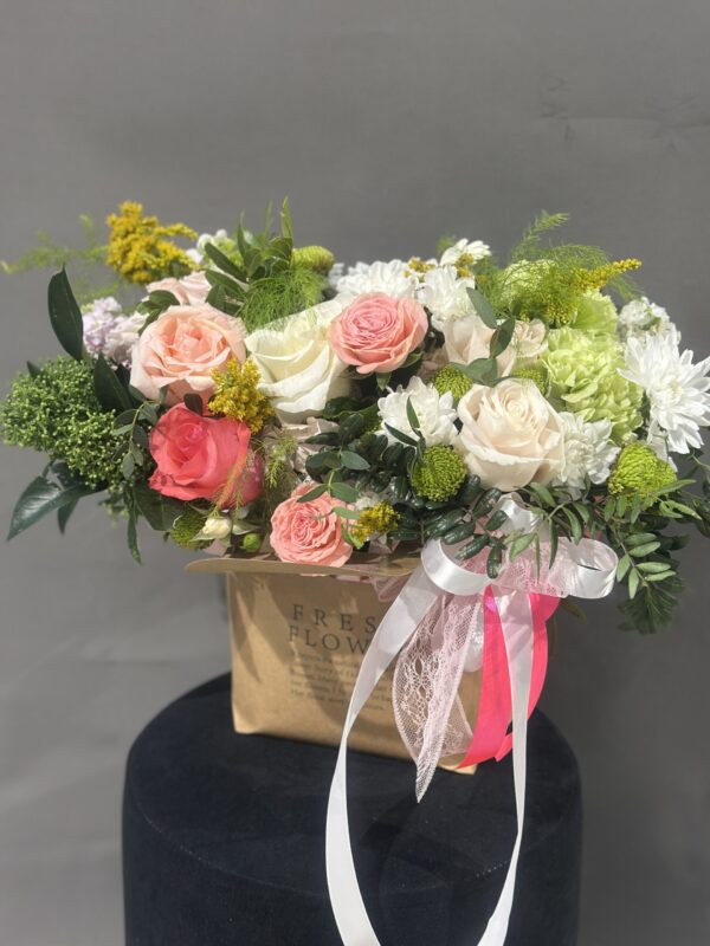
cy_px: 473
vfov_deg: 39.7
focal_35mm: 48
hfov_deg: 30.3
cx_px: 355
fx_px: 1313
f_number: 1.78
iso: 100
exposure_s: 1/50
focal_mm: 6.86
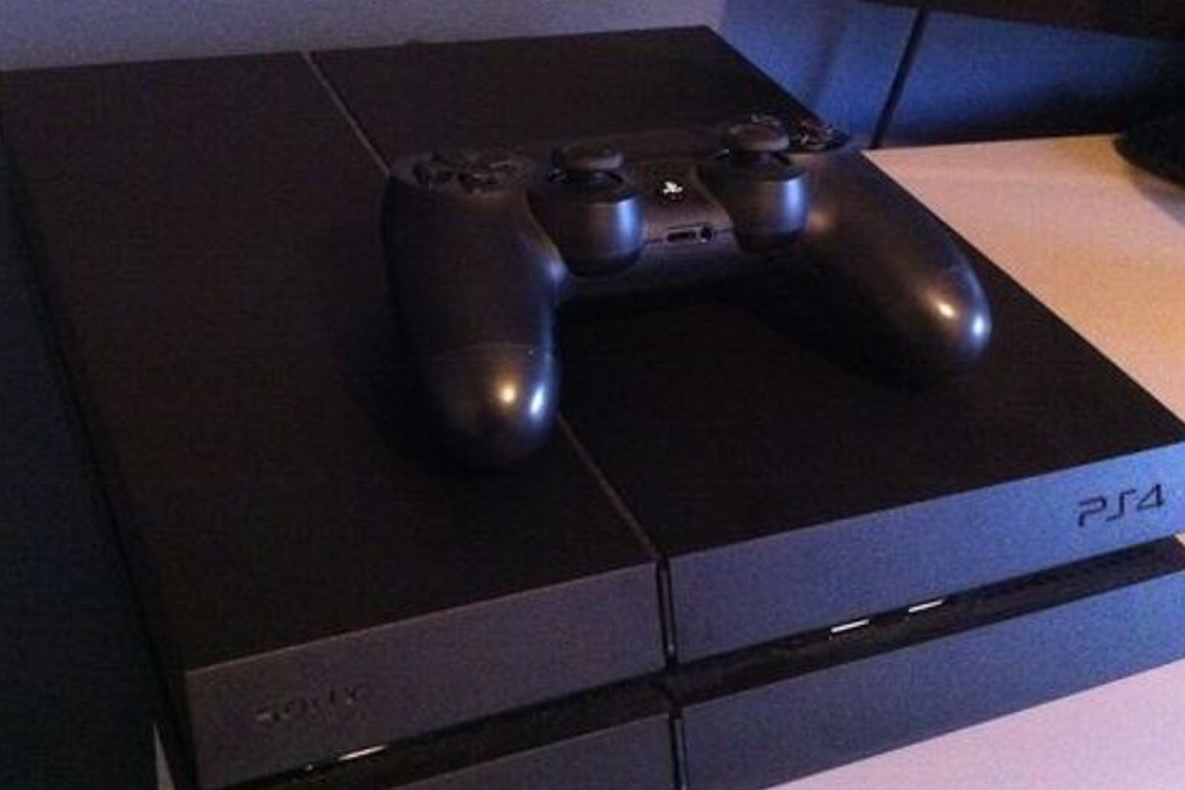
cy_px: 385
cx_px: 519
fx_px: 1514
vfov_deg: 29.3
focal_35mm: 46
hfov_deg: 42.7
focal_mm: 3.85
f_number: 2.8
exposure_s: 1/15
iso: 1000
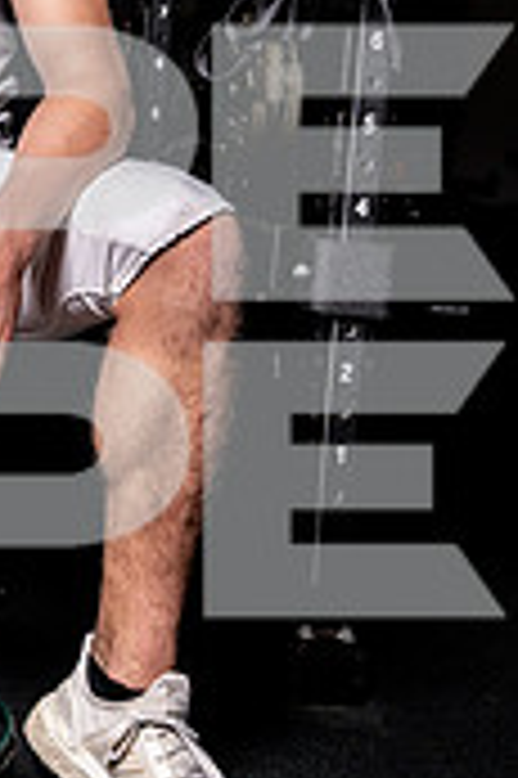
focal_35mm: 65
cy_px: 166
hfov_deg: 19.3
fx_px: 1406
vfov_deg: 30.3
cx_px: -153
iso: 100
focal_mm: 25
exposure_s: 1/320
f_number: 8
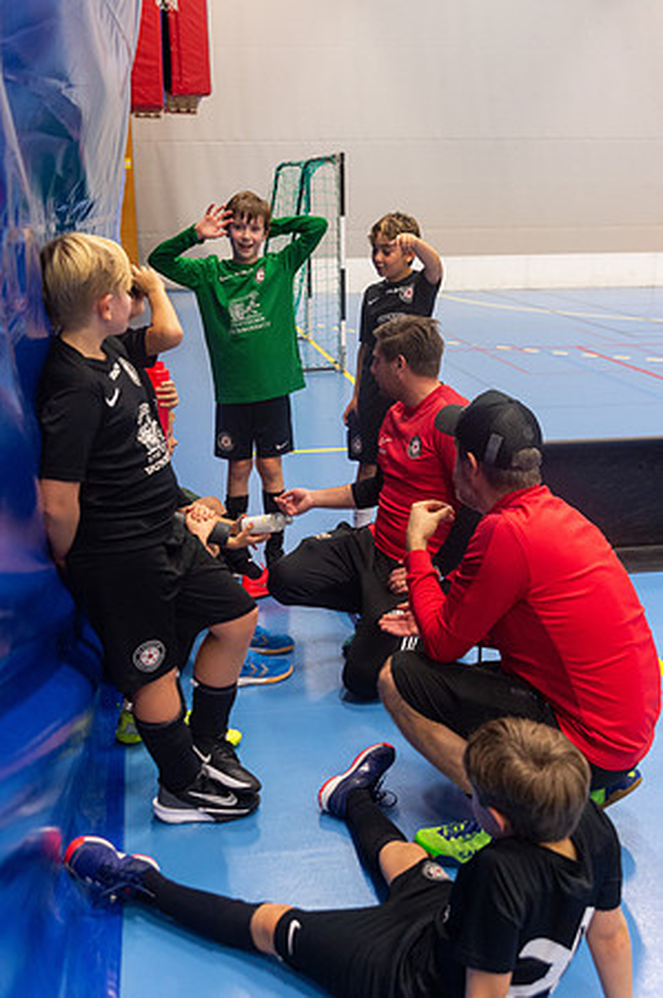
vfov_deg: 48.5
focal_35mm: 40
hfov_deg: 33.3
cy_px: 499
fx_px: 1107
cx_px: 332
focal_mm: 40
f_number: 3.5
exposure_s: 1/250
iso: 3600
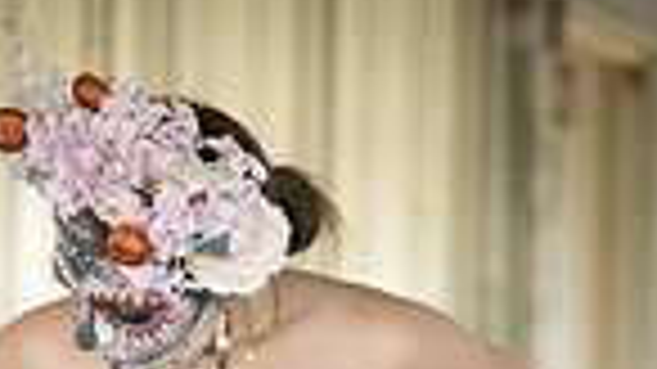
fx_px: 4772
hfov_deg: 7.9
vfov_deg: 4.3
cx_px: 122
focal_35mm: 274
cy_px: 976
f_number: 1.8
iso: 100
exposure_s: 1/125
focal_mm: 85
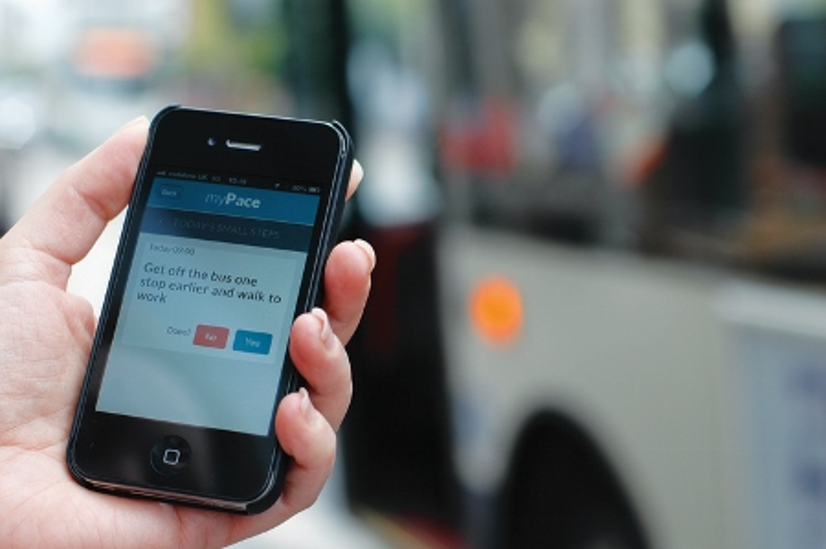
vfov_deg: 18.1
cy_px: 274
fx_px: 1719
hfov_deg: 27.0
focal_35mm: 75
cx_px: 413
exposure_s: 1/250
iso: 200
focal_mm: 50
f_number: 3.5
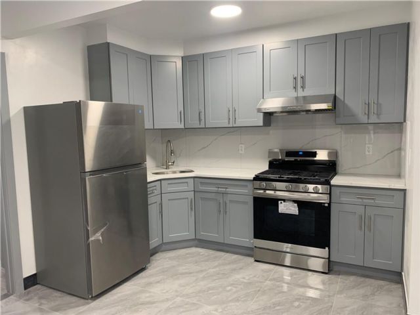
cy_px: 158
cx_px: 210
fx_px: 315
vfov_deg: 53.1
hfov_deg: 67.3
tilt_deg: -6.3
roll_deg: +1.5
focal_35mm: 26
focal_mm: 4.25
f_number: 1.8
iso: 125
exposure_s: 1/60
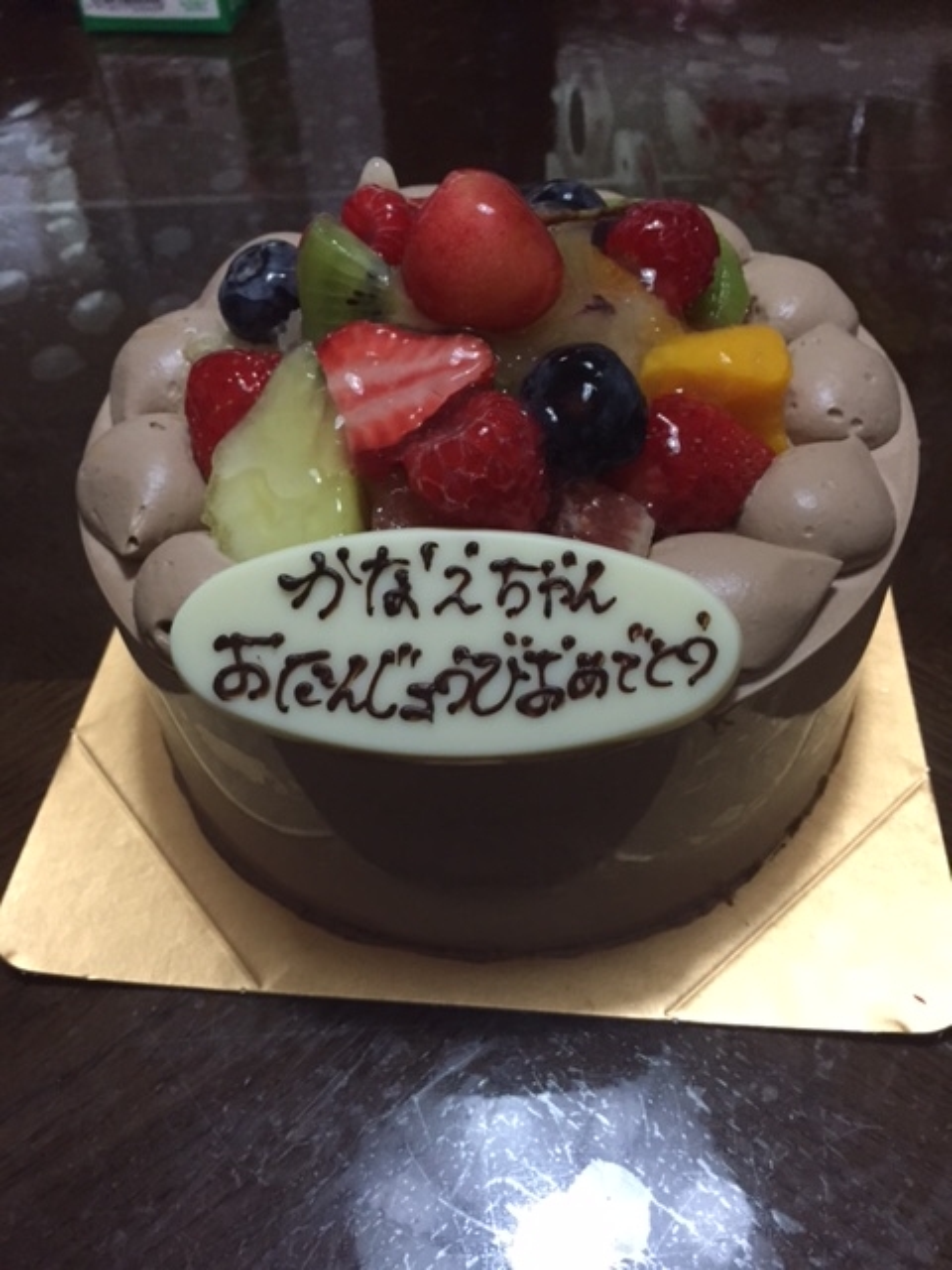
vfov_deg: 61.7
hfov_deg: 48.2
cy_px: 635
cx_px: 476
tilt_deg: -49.5
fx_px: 1063
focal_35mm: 29
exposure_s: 1/30
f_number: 2.2
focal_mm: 4.15
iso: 250
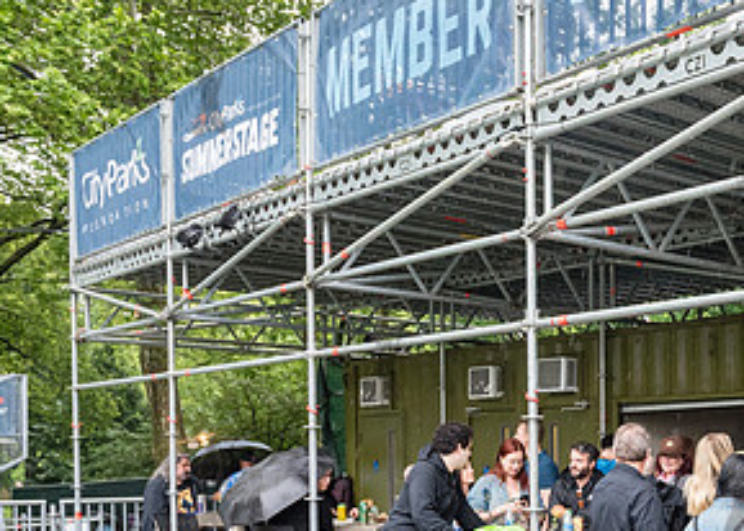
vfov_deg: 26.7
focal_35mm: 51
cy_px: 486
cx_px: 789
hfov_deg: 33.8
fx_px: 1077
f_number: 4.5
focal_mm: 24
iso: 2000
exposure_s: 1/400
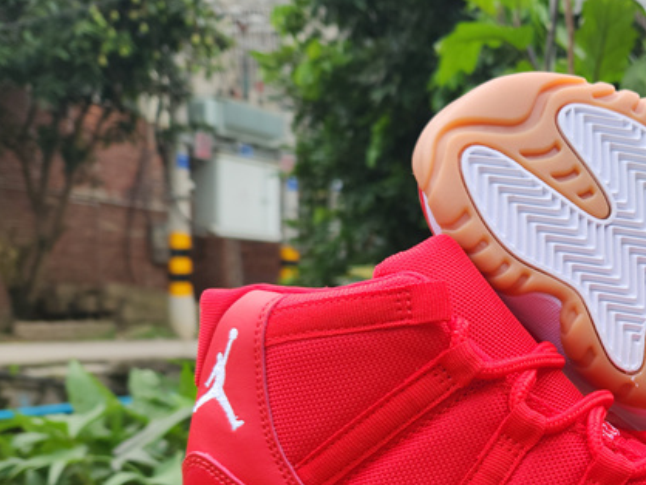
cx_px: 575
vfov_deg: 31.8
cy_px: 408
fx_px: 822
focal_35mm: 44
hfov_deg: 39.9
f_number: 1.8
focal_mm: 5.4
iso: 20
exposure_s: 1/105
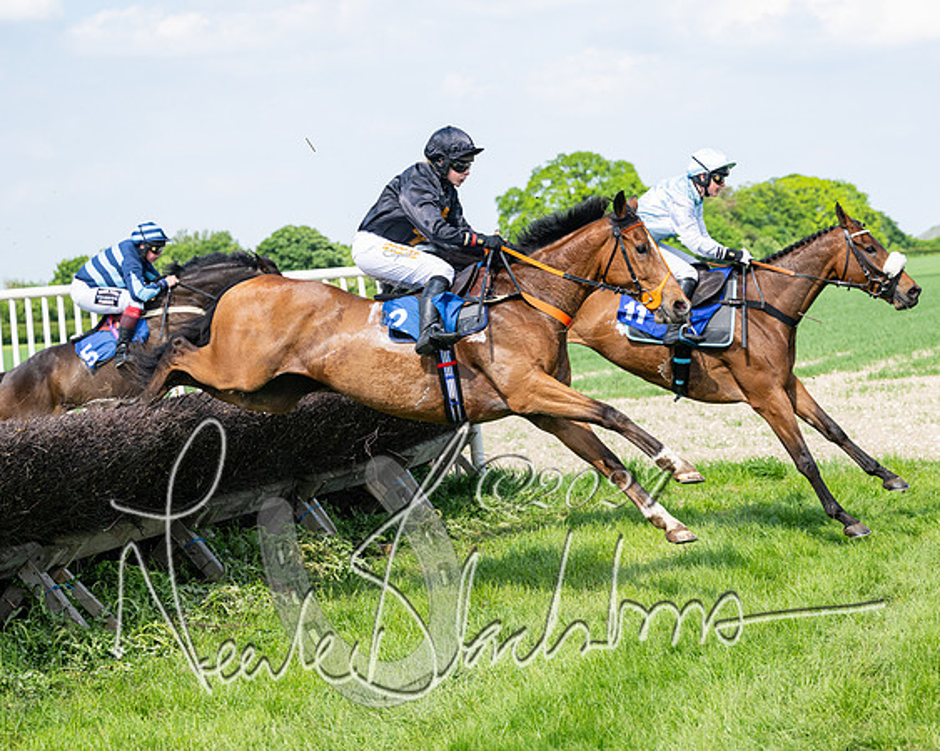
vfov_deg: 17.6
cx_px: 520
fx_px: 2428
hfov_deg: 21.9
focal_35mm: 87
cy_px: 416
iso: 400
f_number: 4
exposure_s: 1/3200
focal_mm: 70
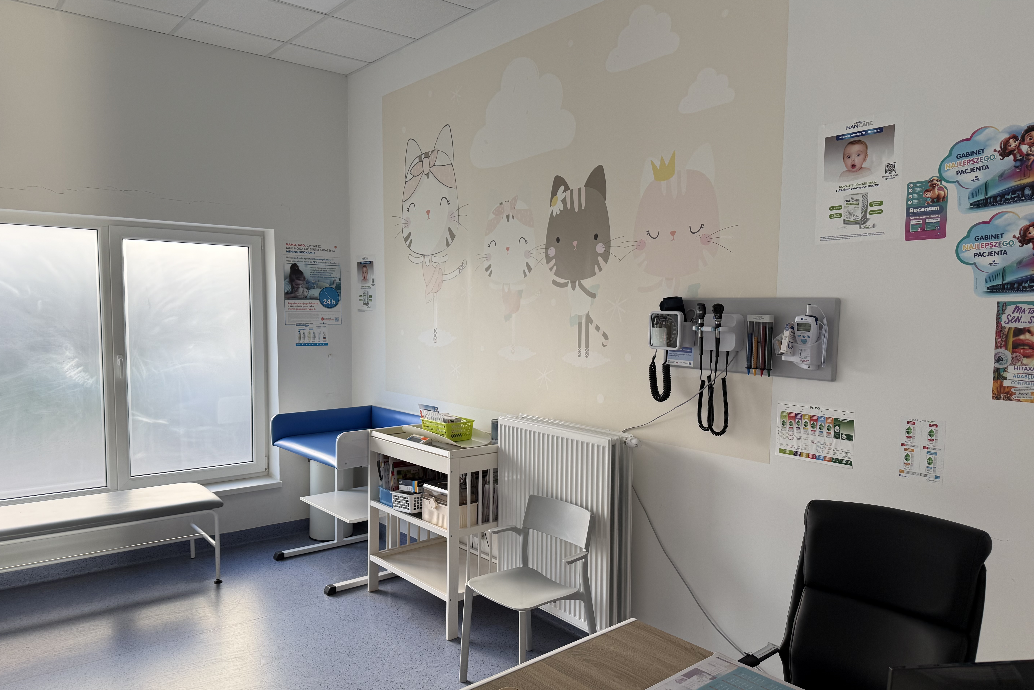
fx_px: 718
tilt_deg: -5.3
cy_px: 366
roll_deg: -1.1
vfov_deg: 51.3
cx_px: 516
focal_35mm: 25
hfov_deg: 71.5
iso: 64
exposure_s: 1/100
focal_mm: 6.76
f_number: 1.78
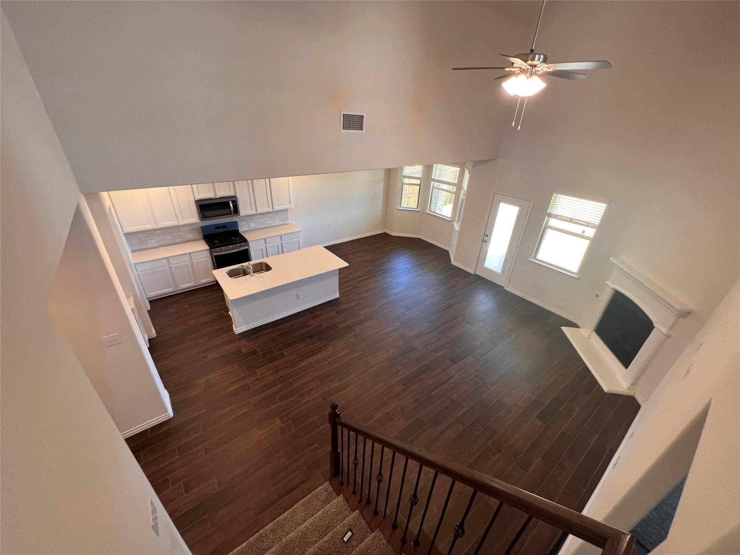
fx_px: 278
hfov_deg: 106.2
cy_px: 278
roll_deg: -2.7
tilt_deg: -30.3
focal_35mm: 13
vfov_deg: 89.9
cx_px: 370
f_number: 1.8
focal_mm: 1.57
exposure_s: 1/60
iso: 125
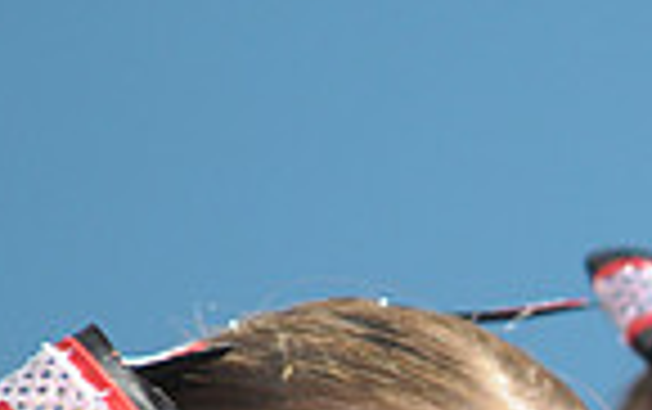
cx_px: 805
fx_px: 21668
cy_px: 746
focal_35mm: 1218
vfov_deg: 1.1
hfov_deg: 1.7
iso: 500
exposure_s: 1/125
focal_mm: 200
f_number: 2.8
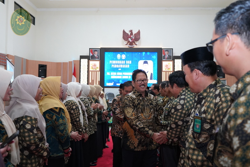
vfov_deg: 42.3
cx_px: 125
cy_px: 84
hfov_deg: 60.3
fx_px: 215
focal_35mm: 31
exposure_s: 1/160
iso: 5000
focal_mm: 31
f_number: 4
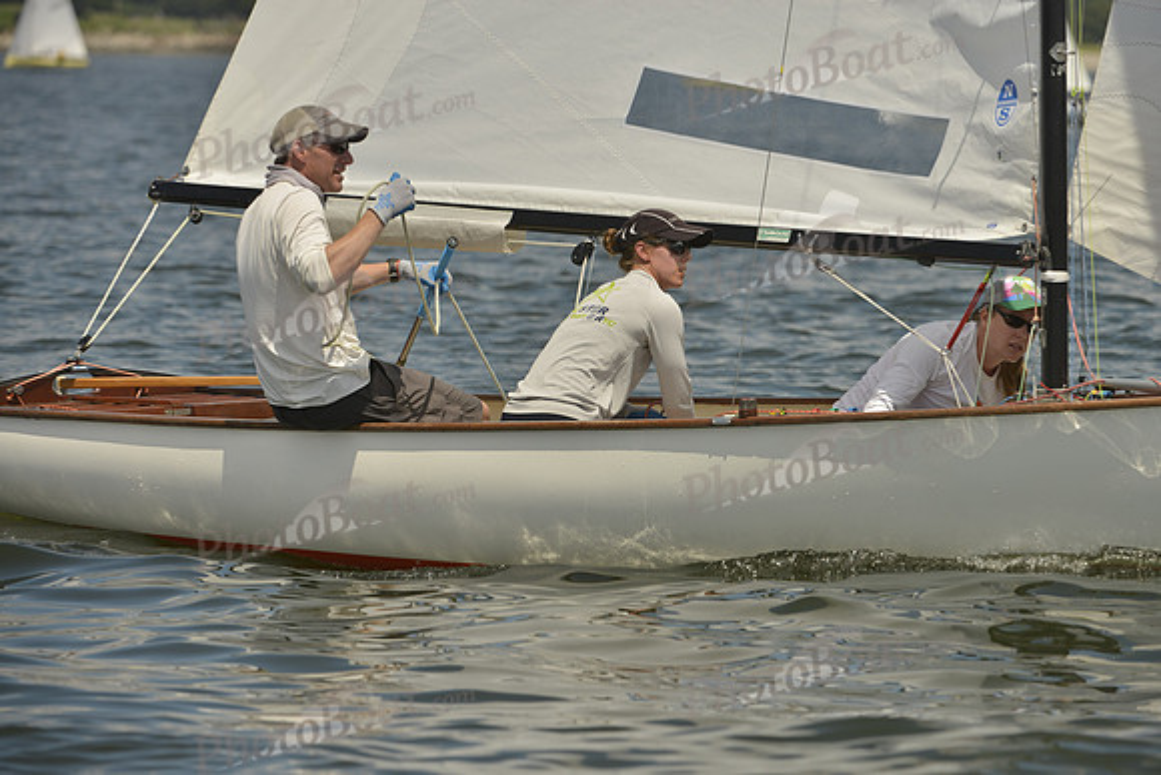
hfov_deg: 7.9
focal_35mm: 260
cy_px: 388
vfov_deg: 5.3
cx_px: 580
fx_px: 8387
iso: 200
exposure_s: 1/1250
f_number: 8
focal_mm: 260
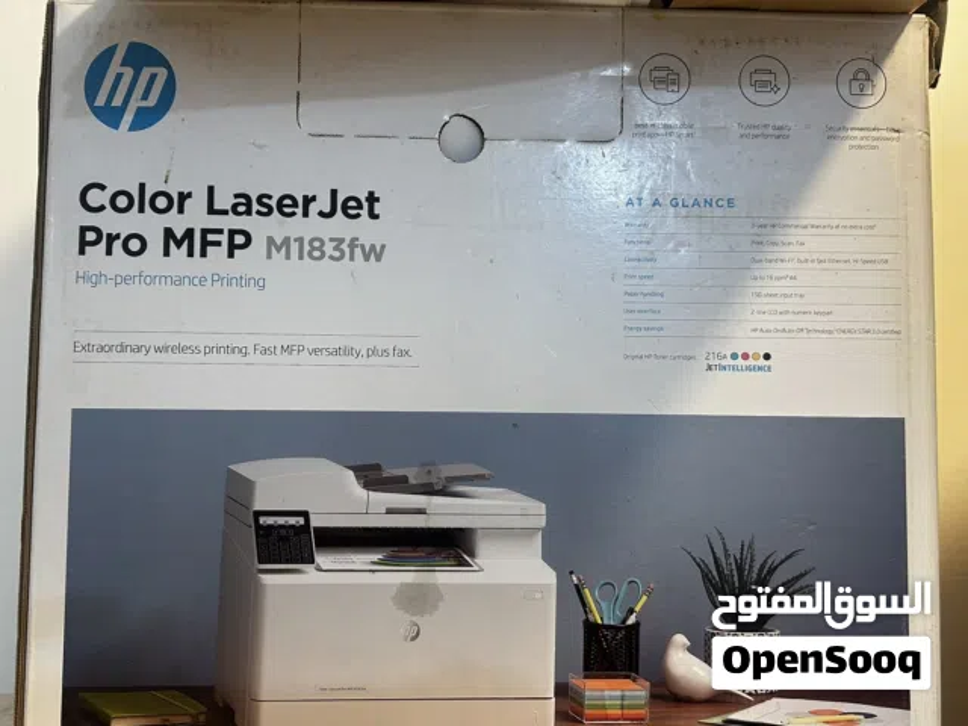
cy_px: 363
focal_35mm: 24
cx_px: 484
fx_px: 671
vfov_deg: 56.8
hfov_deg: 71.6
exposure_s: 1/50
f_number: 1.78
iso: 200
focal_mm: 6.86
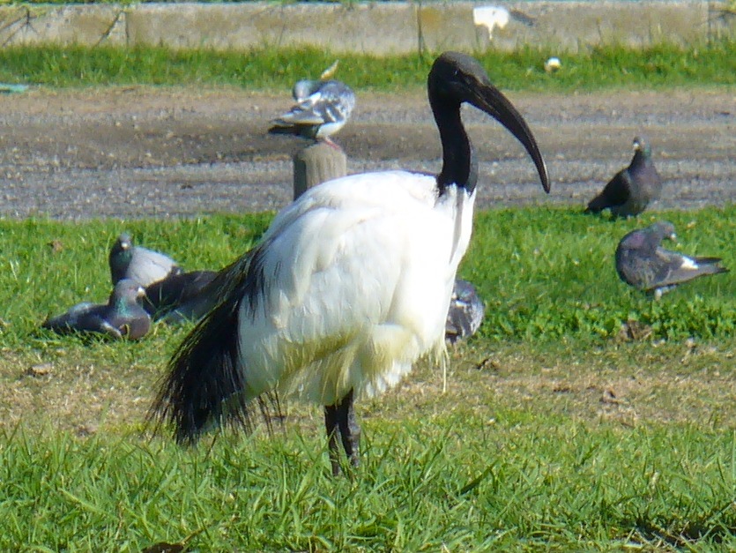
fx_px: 4722
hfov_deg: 8.9
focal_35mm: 222
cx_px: 368
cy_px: 276
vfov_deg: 6.7
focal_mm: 36.6
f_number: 4.5
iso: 80
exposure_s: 1/500
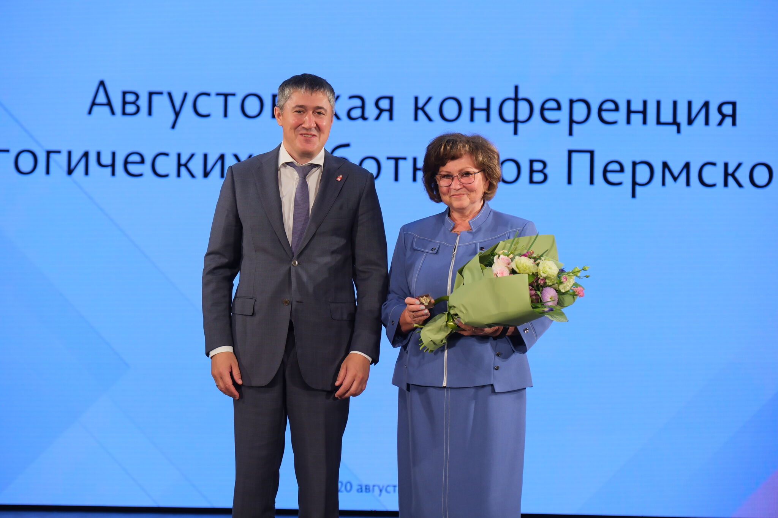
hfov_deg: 16.9
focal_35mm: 121
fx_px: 2615
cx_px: 389
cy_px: 259
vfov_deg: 11.3
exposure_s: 1/200
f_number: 4
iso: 640
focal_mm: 80.4
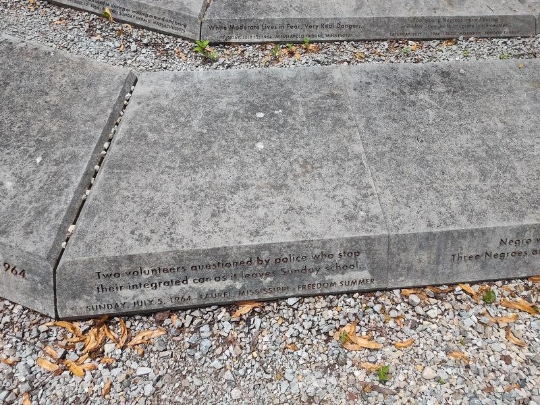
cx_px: 270
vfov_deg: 58.9
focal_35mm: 23
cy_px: 202
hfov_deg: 73.9
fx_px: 359
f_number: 1.8
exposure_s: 1/1105
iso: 100
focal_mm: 5.56
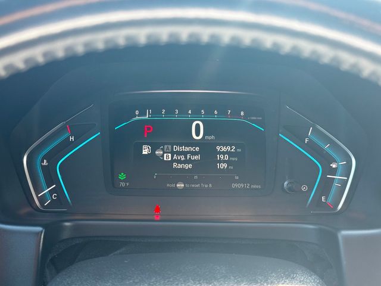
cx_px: 190
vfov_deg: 30.3
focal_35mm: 48
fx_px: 528
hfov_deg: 39.7
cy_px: 143
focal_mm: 6.76
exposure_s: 1/165
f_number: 1.78
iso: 80
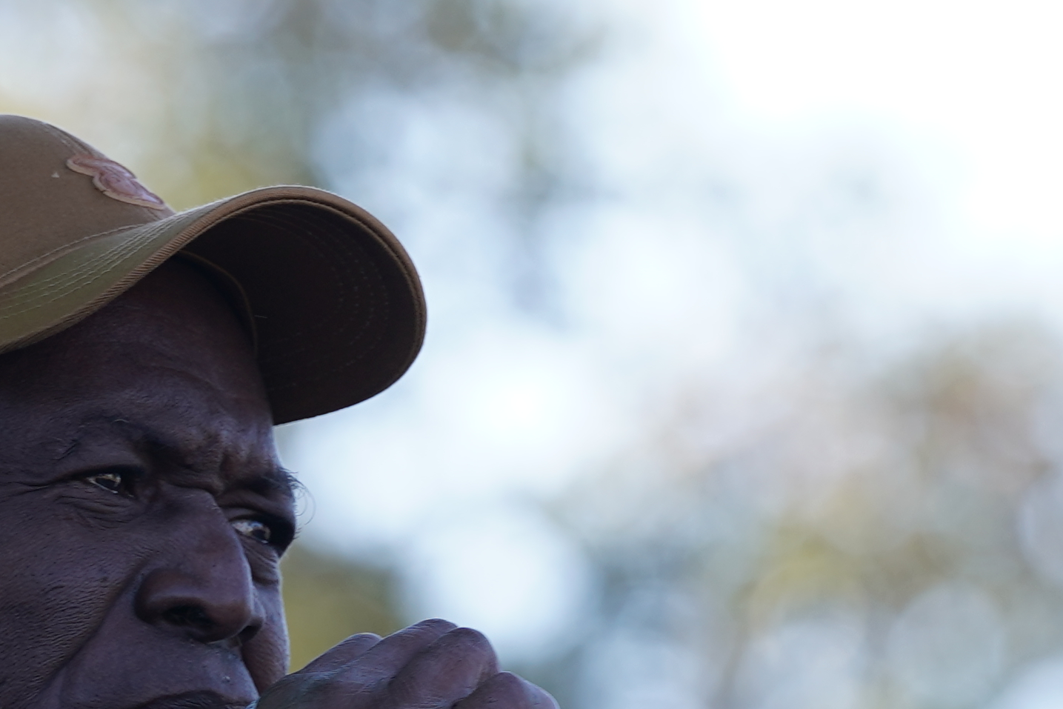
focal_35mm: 836
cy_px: 694
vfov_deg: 1.6
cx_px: -321
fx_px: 24686
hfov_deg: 2.5
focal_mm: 200
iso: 125
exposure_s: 1/250
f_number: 4
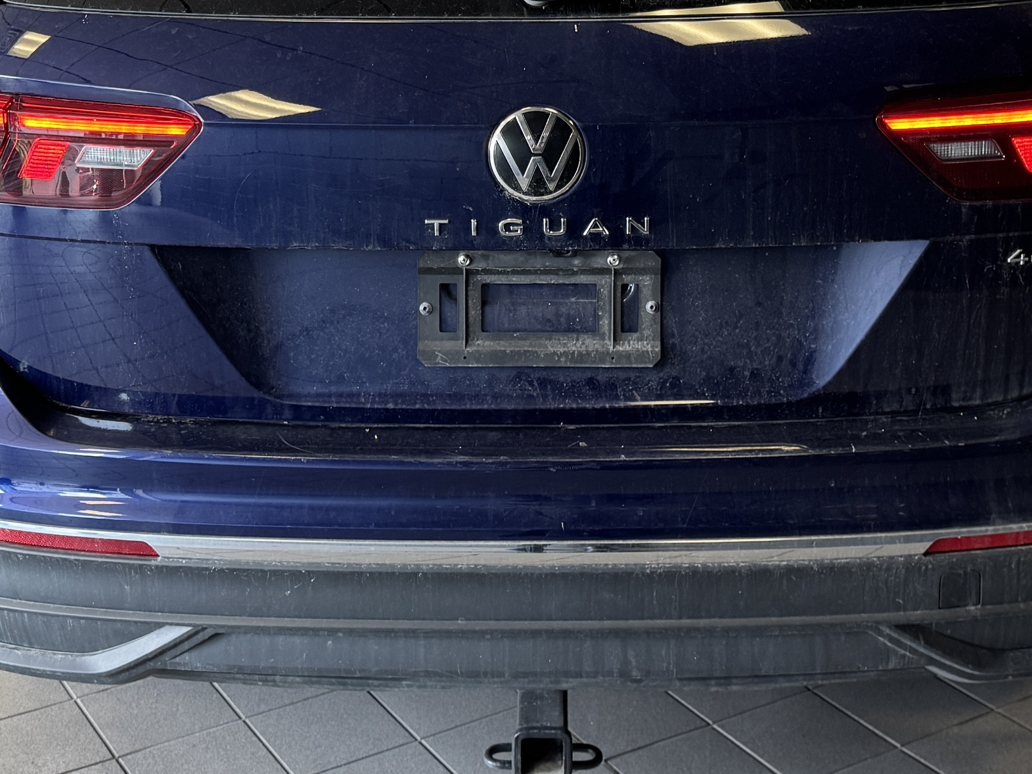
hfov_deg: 42.9
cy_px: 191
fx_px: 1312
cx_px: 526
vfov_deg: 32.2
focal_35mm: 44
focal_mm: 6.76
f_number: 1.78
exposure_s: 1/121
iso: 200
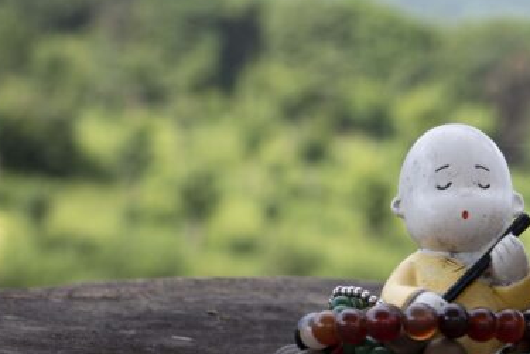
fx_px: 2414
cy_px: 125
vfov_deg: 8.4
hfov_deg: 12.3
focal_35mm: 164
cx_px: 592
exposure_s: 1/100
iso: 100
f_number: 9
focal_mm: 60
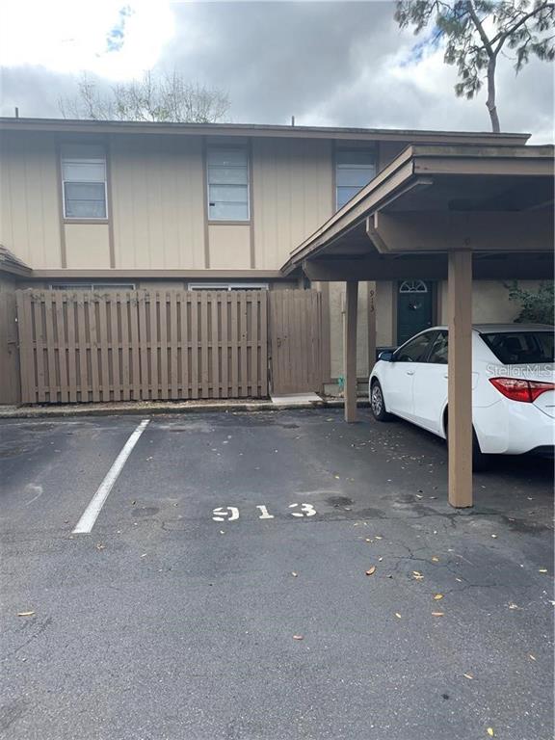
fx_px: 556
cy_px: 370
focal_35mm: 26
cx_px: 278
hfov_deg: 53.1
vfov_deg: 67.3
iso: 25
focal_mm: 4.25
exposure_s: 1/759
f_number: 1.8
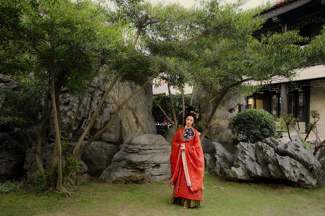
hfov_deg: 55.8
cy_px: 108
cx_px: 162
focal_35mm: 34
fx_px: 307
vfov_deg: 38.9
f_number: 4
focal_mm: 35
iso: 400
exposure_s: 1/100
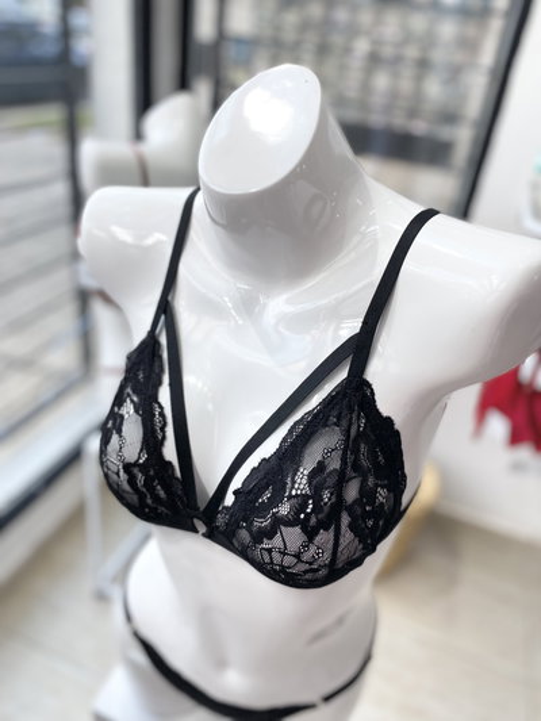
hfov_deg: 53.1
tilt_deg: -30.2
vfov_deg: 67.3
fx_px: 542
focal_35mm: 26
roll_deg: -7.6
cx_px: 270
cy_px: 360
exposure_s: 1/100
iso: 64
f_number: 1.8
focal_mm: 4.25
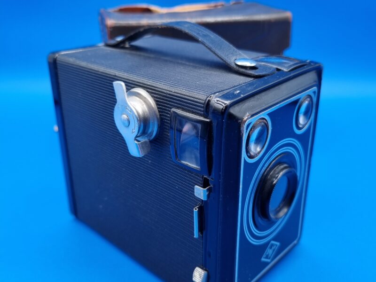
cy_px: 141
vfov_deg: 53.1
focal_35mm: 26
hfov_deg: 67.3
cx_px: 188
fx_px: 282
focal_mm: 5.4
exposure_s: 1/133
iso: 50
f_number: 1.8
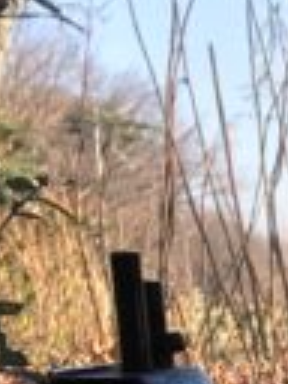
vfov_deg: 8.0
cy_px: 843
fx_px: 2574
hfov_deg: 5.9
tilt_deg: -12.3
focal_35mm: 232
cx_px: 873
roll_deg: +2.9
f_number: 2.2
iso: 25
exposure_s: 1/400
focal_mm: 4.15
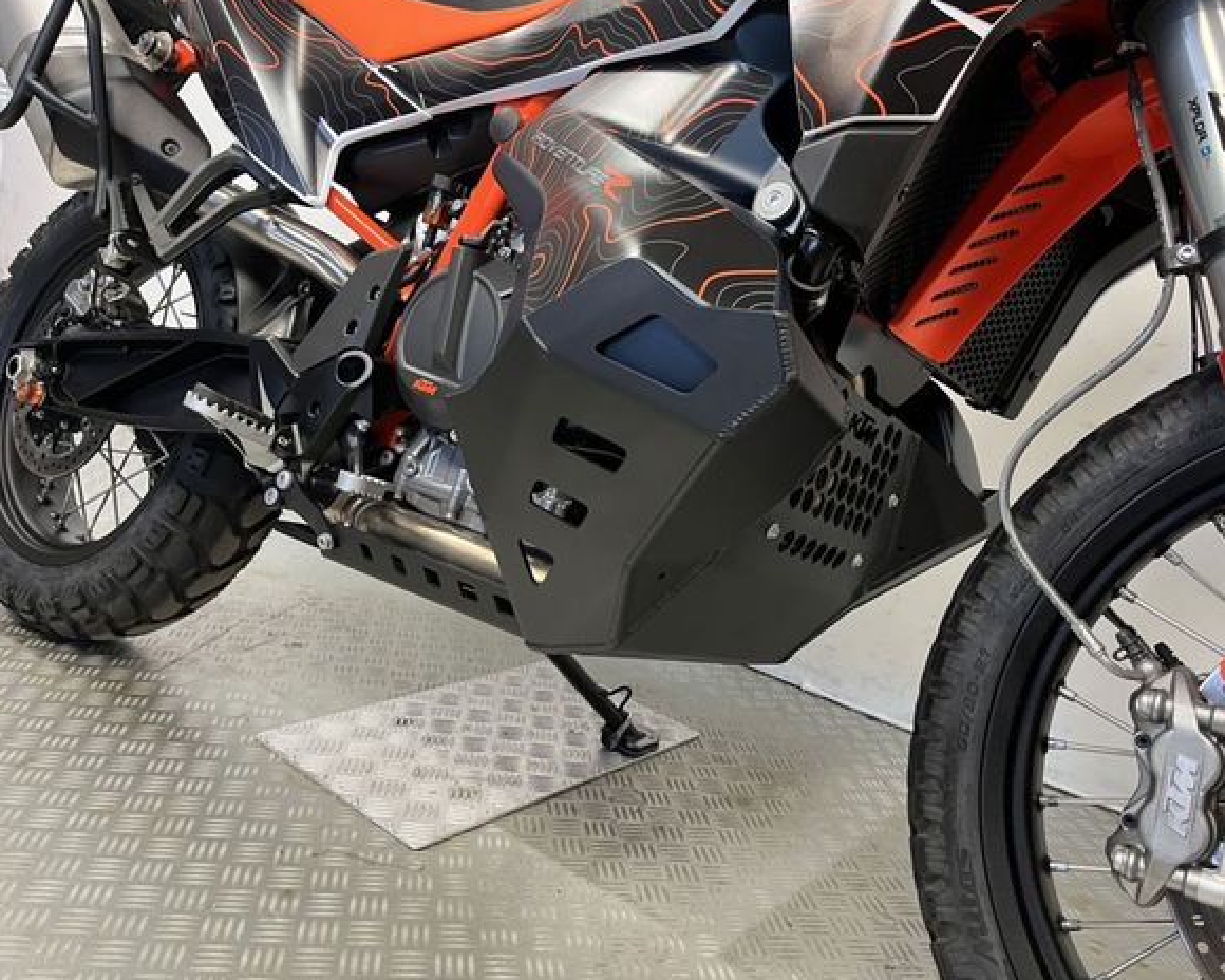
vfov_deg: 51.5
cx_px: 655
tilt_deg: -11.0
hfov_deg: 62.1
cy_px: 479
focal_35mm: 28
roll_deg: -8.5
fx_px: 1015
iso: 320
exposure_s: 1/50
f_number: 1.6
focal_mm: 5.1
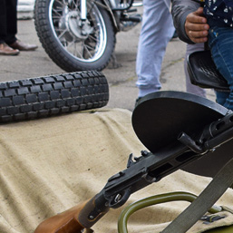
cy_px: 290
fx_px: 1538
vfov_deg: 8.6
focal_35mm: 202
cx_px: 341
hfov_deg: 8.5
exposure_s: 1/160
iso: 400
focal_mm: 34
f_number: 6.3
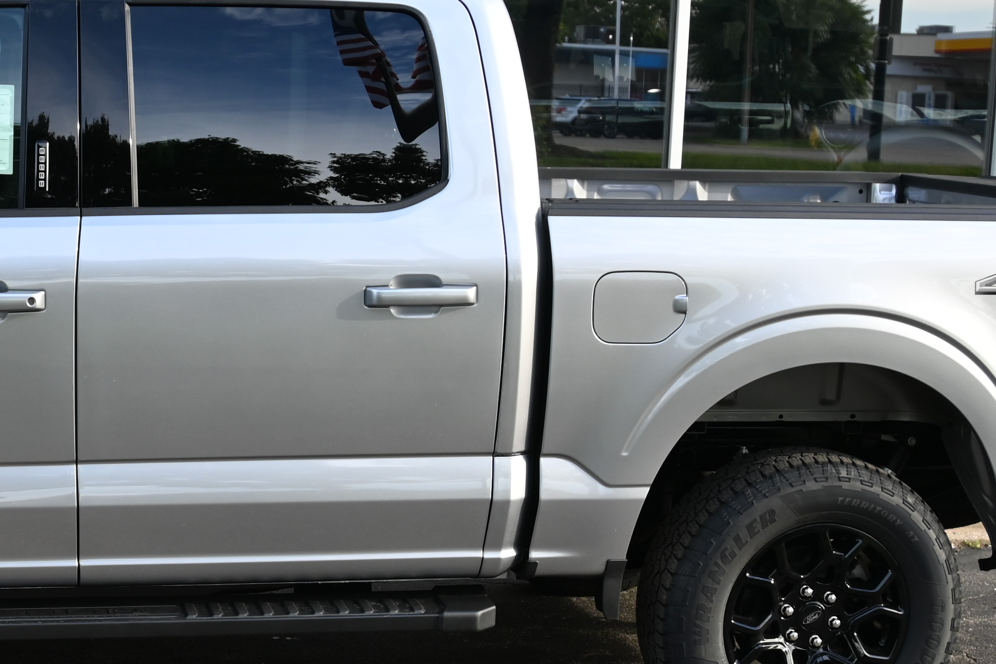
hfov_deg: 18.0
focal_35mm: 112
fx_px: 3094
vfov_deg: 12.2
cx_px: 134
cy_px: 508
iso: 180
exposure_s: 1/250
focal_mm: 30.5
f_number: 5.6
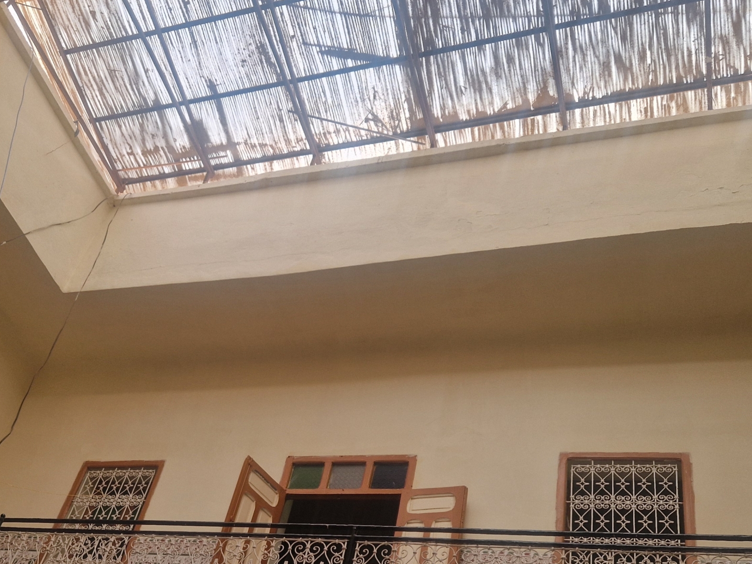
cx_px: 312
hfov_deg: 45.6
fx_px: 891
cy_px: 376
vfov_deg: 34.8
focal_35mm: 41
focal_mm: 5.4
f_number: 1.8
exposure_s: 1/180
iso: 50
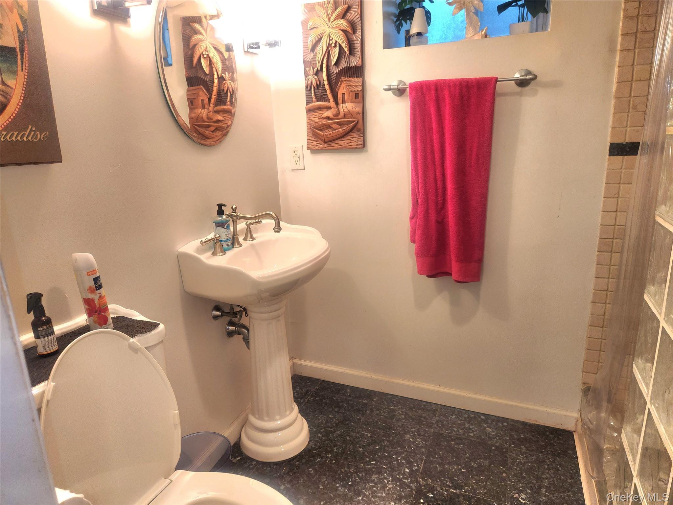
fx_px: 447
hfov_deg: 73.9
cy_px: 252
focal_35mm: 23
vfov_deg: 58.9
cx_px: 336
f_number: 1.8
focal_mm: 5.4
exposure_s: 1/120
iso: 200
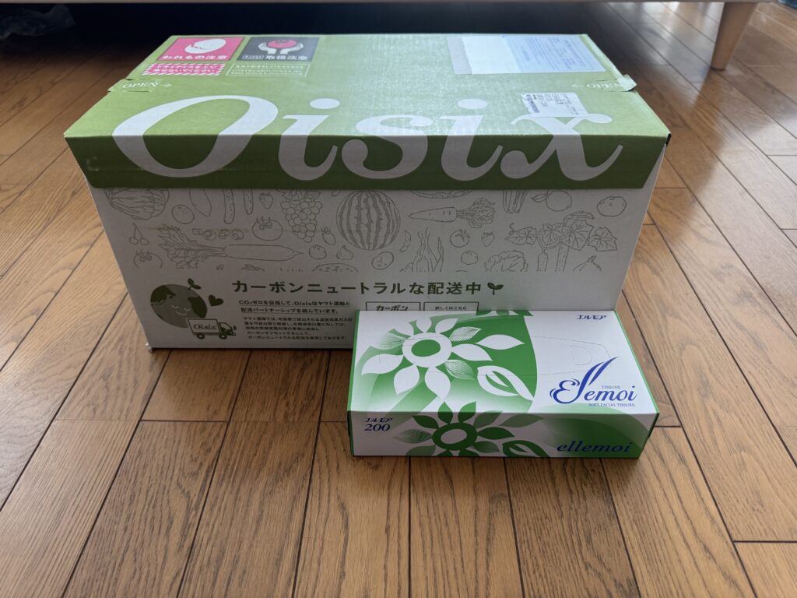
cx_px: 398
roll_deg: +1.1
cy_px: 299
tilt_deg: -39.5
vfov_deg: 56.8
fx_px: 553
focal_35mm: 24
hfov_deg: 71.6
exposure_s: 1/60
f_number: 1.78
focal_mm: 6.76
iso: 250
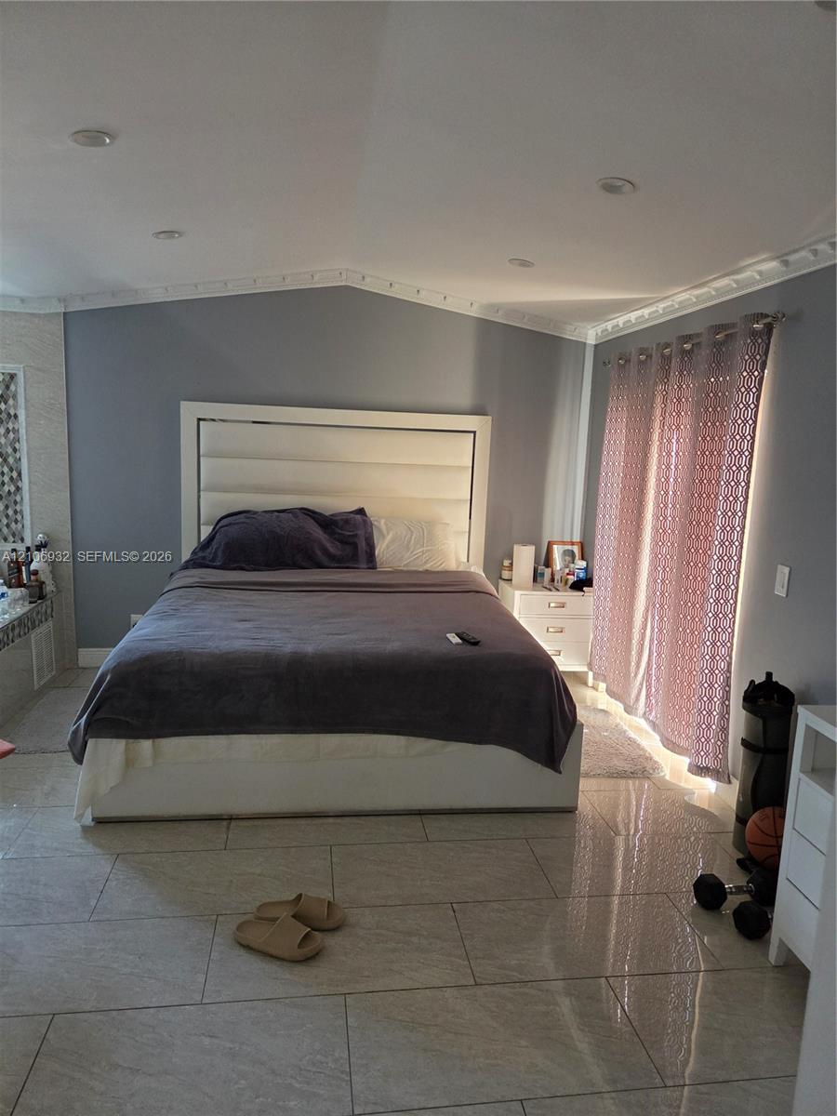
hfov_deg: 58.9
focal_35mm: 23
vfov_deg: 73.9
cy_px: 558
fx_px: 742
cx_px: 418
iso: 640
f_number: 1.8
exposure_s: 1/120
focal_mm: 5.4
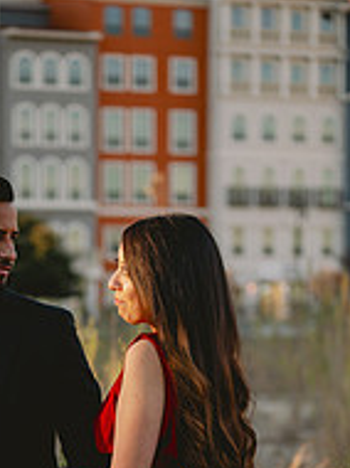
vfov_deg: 16.9
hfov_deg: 12.9
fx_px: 1540
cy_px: 466
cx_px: 73
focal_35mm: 114
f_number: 2
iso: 50
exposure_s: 1/800
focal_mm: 50
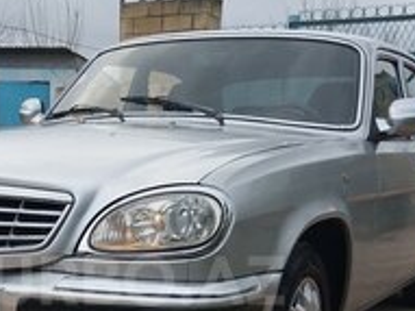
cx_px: 117
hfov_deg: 27.5
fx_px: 839
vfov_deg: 20.6
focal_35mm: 70
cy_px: 281
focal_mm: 3.7
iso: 40
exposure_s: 1/304
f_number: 1.9
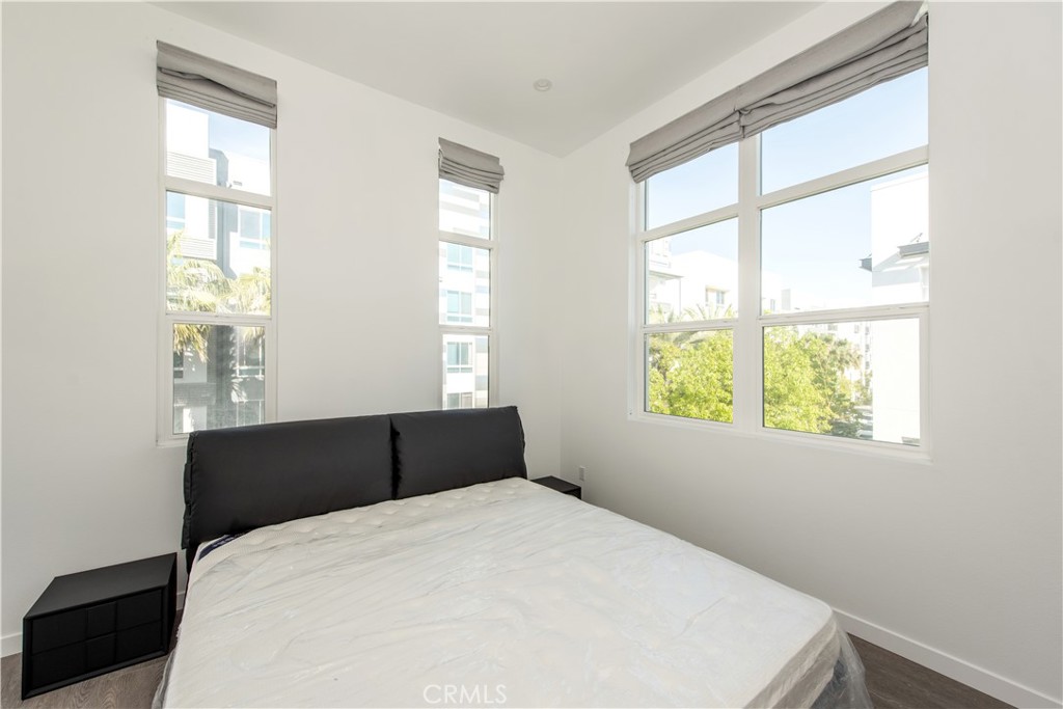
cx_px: 532
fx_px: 413
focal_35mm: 14
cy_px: 354
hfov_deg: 104.2
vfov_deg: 81.2
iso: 100
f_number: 6.3
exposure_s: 1/160
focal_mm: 14
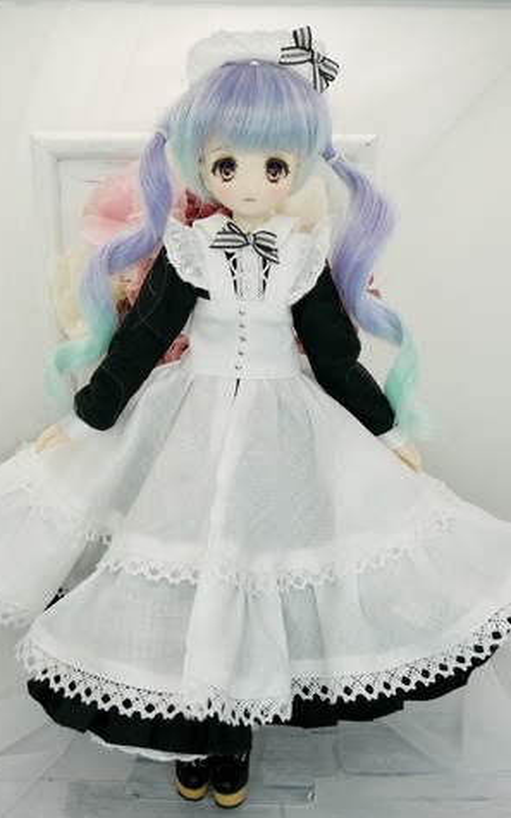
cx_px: 243
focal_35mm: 30
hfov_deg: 41.8
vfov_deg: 62.9
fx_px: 668
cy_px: 410
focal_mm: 14
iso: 200
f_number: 7.1
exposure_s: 1/30
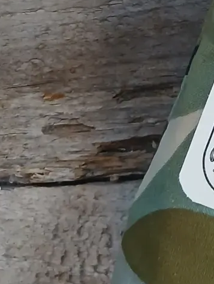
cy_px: -76
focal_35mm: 105
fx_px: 864
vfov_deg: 17.6
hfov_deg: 12.6
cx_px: 405
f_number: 1.8
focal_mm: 3.98
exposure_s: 1/33.3
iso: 200
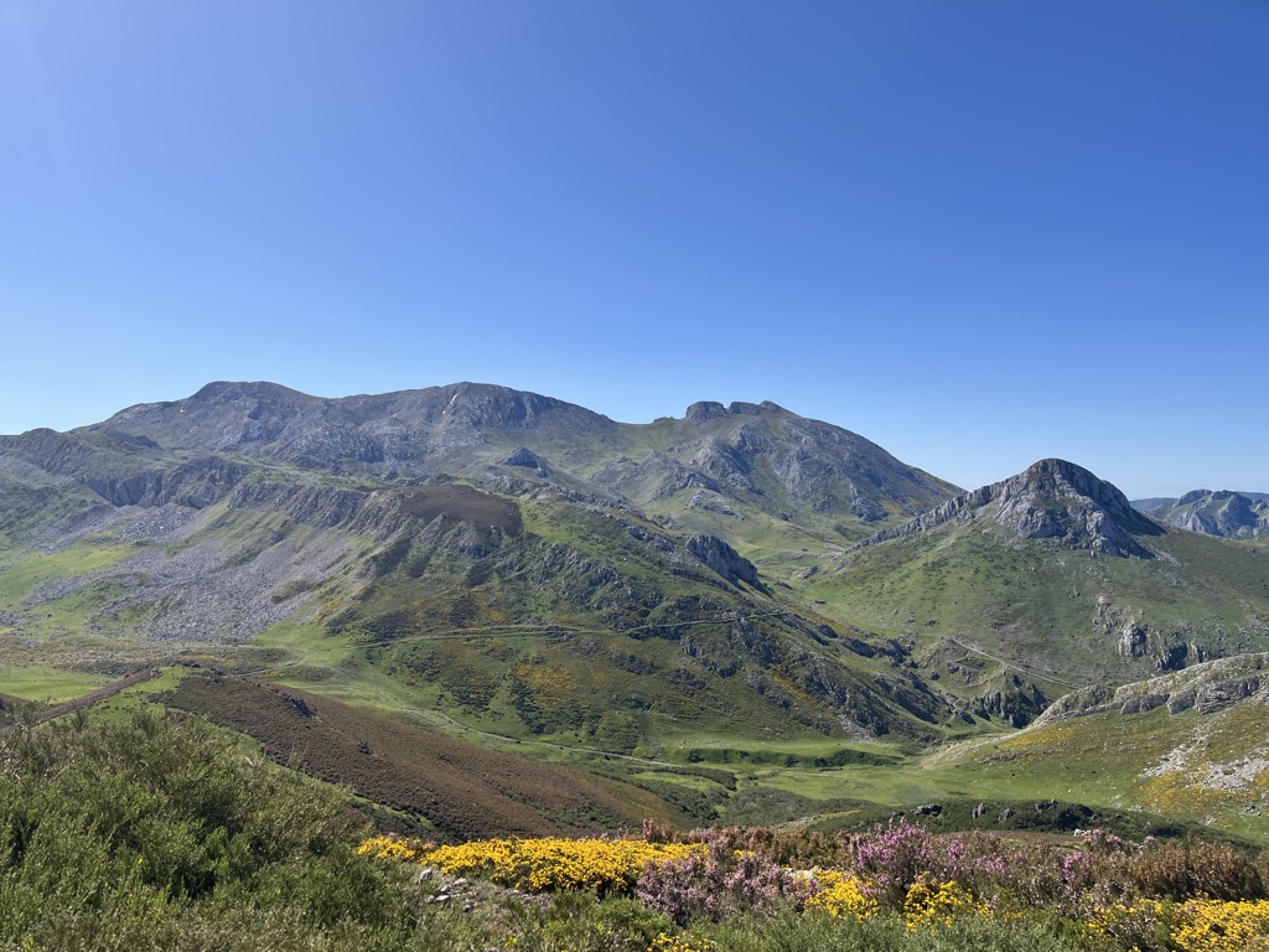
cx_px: 634
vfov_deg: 53.1
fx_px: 953
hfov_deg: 67.3
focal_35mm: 26
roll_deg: -0.1
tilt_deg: +0.0
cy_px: 476
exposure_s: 1/3876
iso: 50
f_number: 1.6
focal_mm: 5.1
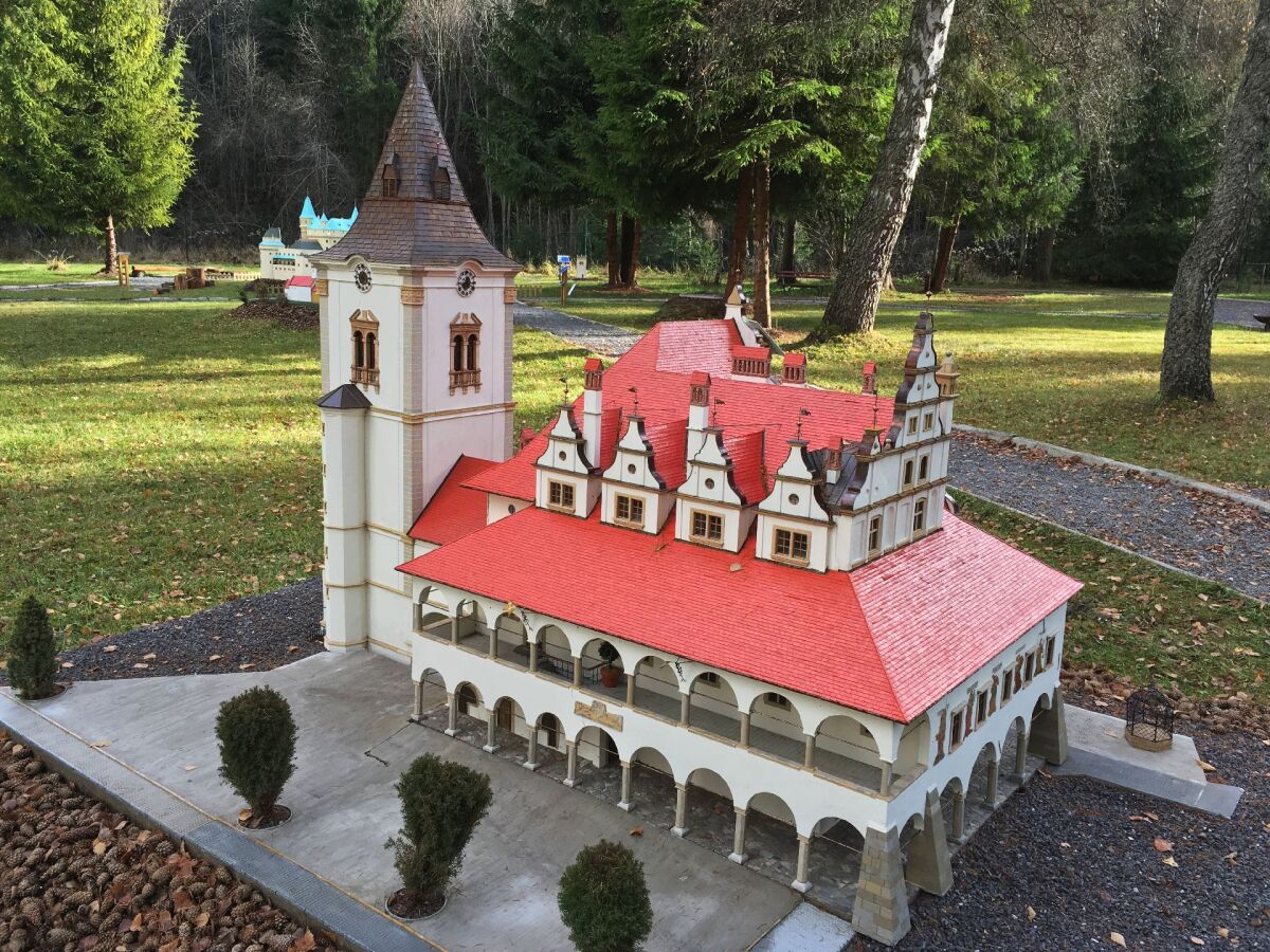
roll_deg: -2.7
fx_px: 1064
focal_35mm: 29
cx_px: 635
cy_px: 476
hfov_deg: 61.7
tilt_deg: -11.0
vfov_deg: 48.2
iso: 25
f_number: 2.2
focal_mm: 4.15
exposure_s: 1/298
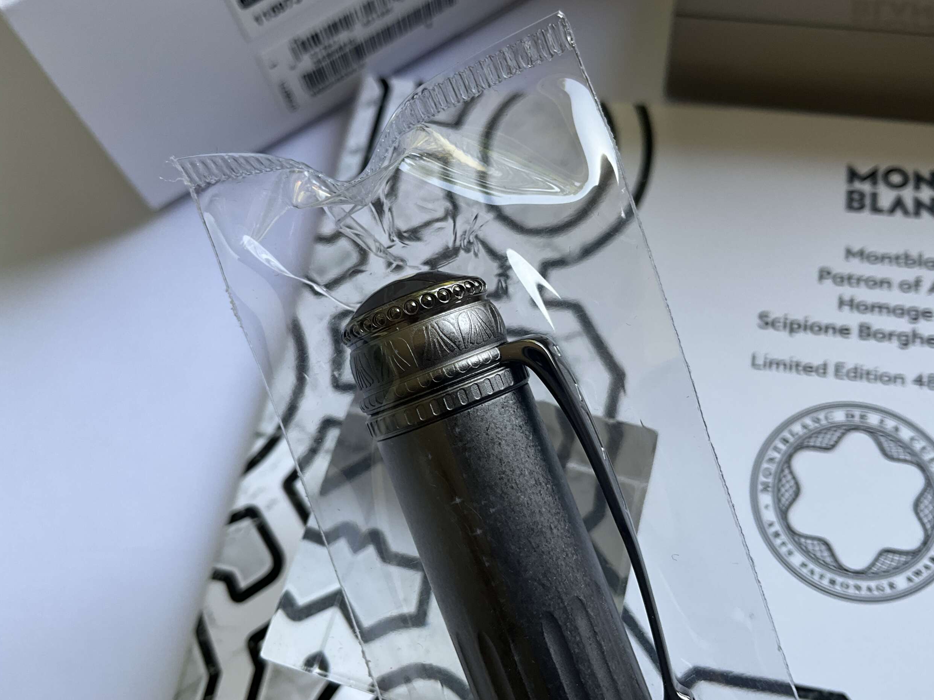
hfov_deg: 60.0
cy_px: 362
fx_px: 809
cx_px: 473
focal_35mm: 30
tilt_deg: -66.8
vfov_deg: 46.8
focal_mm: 3
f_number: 1.8
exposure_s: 1/122
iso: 20
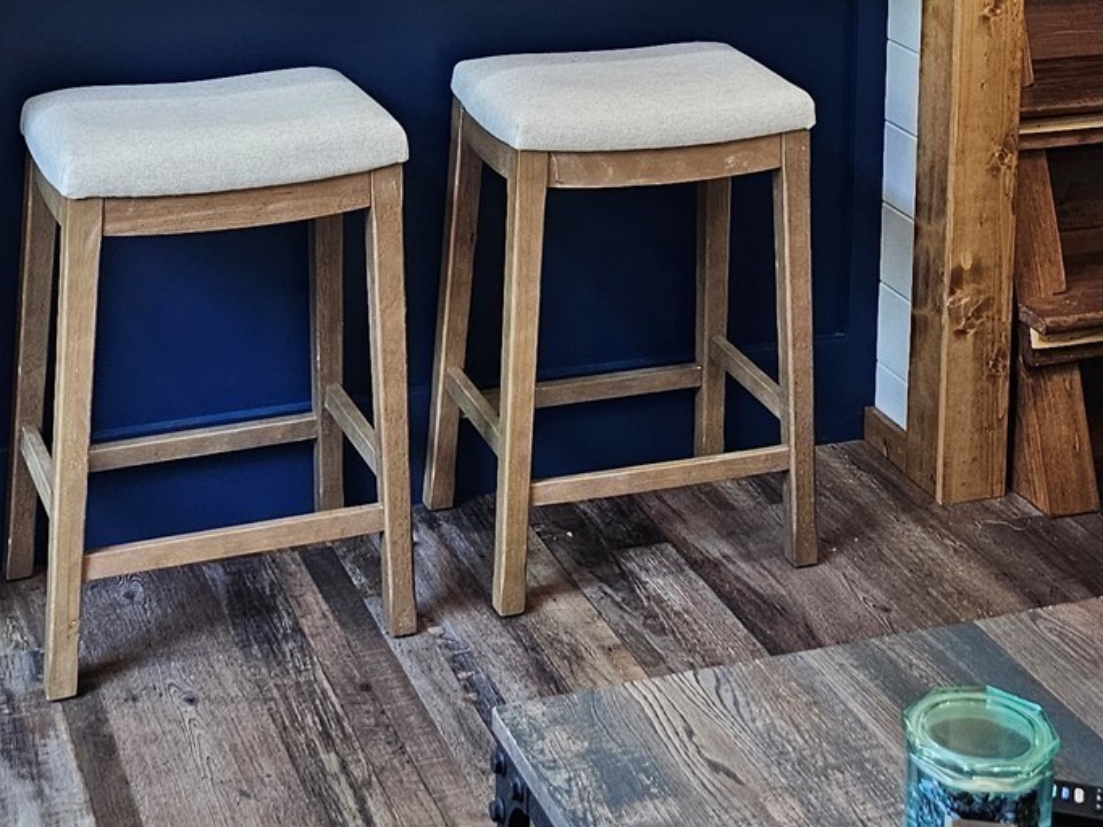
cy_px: -355
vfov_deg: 19.1
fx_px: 2198
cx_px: 581
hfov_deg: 28.2
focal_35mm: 69
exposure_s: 1/120
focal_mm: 6.3
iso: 200
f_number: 1.7
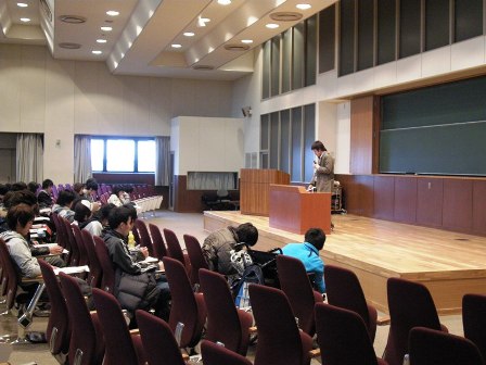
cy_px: 182
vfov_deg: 32.2
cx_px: 243
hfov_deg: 42.1
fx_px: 632
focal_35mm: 45
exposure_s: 1/36.7
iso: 400
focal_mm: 9.6
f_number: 3.1
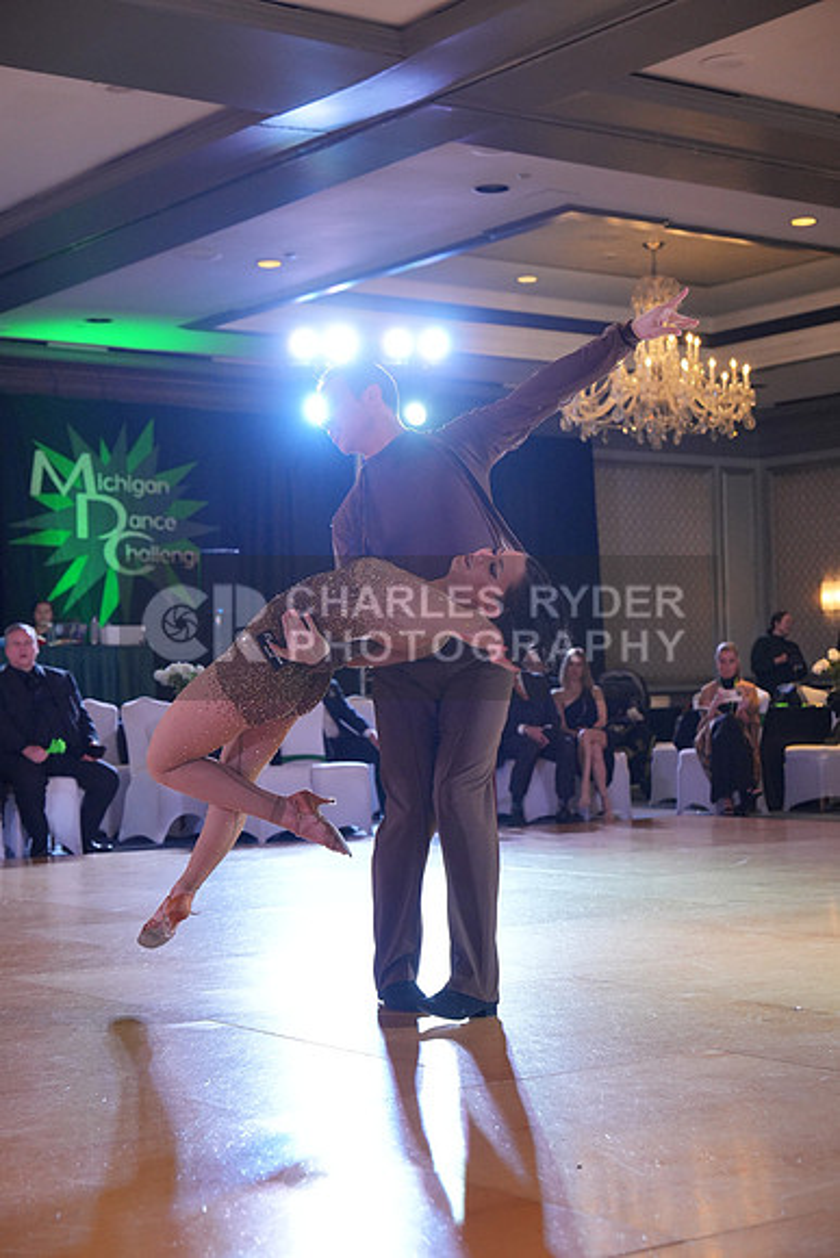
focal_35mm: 61
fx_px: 2134
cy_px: 629
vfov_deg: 32.9
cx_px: 420
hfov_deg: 22.3
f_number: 4
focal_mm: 61
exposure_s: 1/400
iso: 3200
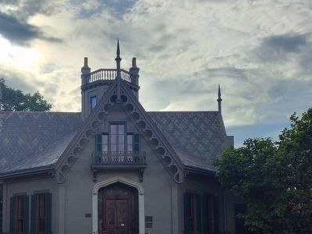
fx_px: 415
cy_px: 192
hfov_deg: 40.4
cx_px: 88
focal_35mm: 46
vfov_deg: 30.6
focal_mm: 5.56
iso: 100
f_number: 1.8
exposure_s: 1/1774
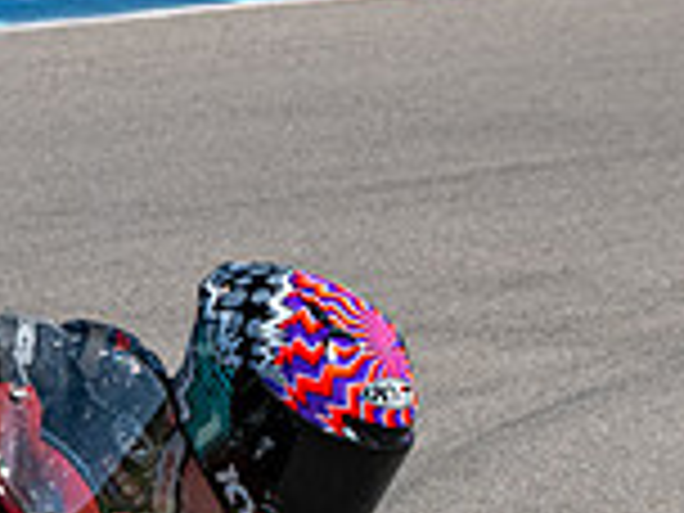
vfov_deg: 1.5
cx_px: -610
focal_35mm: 1013
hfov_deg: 2.0
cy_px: 461
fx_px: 20017
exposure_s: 1/1250
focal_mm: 180
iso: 450
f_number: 11
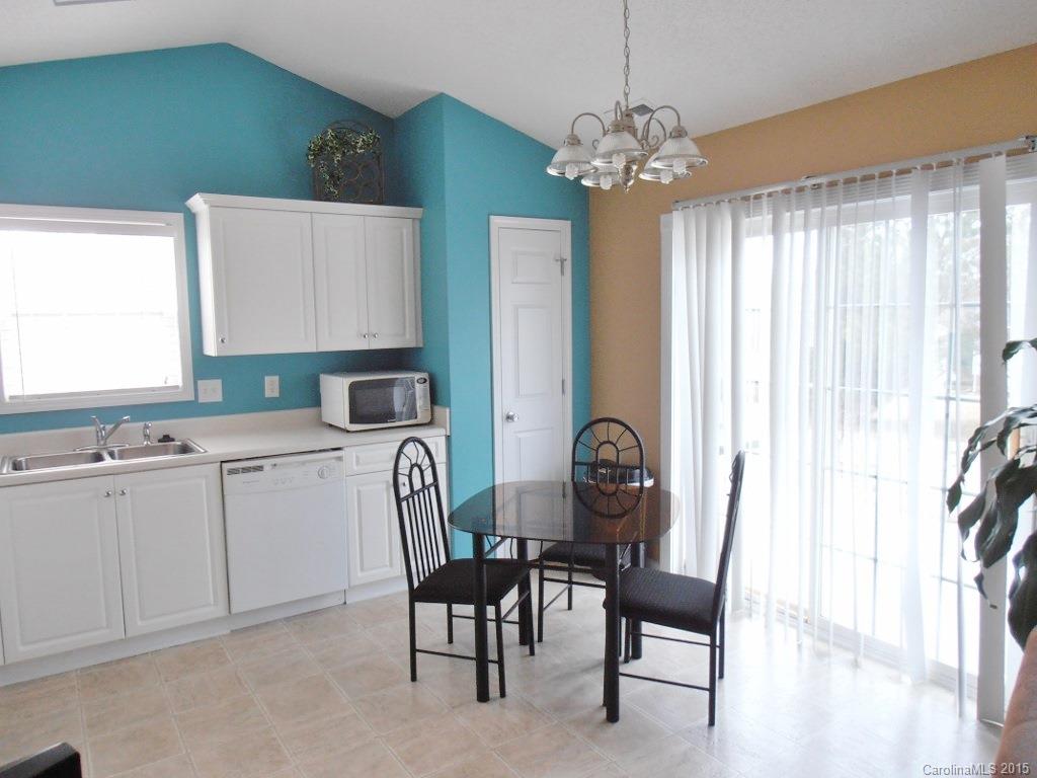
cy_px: 389
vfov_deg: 56.8
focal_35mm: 24
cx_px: 518
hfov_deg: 71.6
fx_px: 719
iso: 125
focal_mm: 4.2
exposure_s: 1/25
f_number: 3
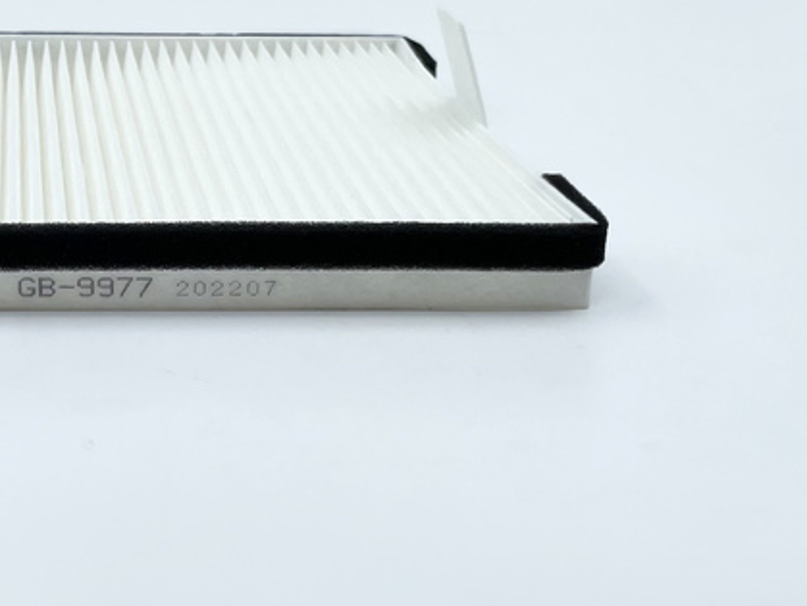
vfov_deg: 23.5
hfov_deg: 29.7
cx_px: 64
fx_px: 1447
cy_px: 158
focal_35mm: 62
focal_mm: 4.2
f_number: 1.6
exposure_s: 1/1247
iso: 32
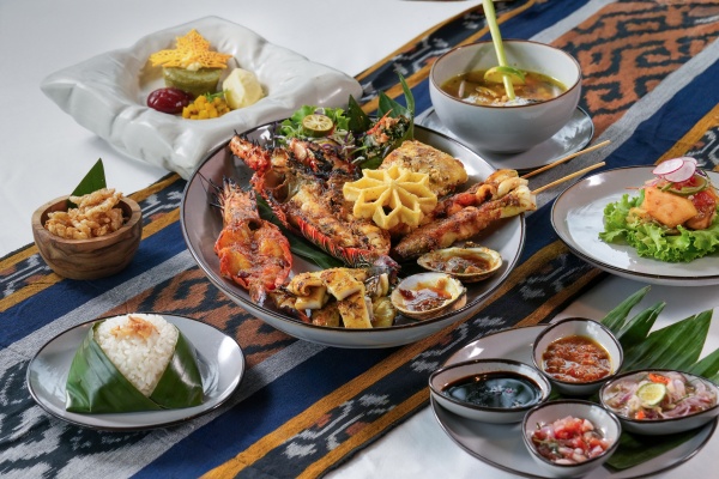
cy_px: 240
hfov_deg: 21.7
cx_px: 360
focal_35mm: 94
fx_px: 1877
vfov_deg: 14.6
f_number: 8
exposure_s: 1/80
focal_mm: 63
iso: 400
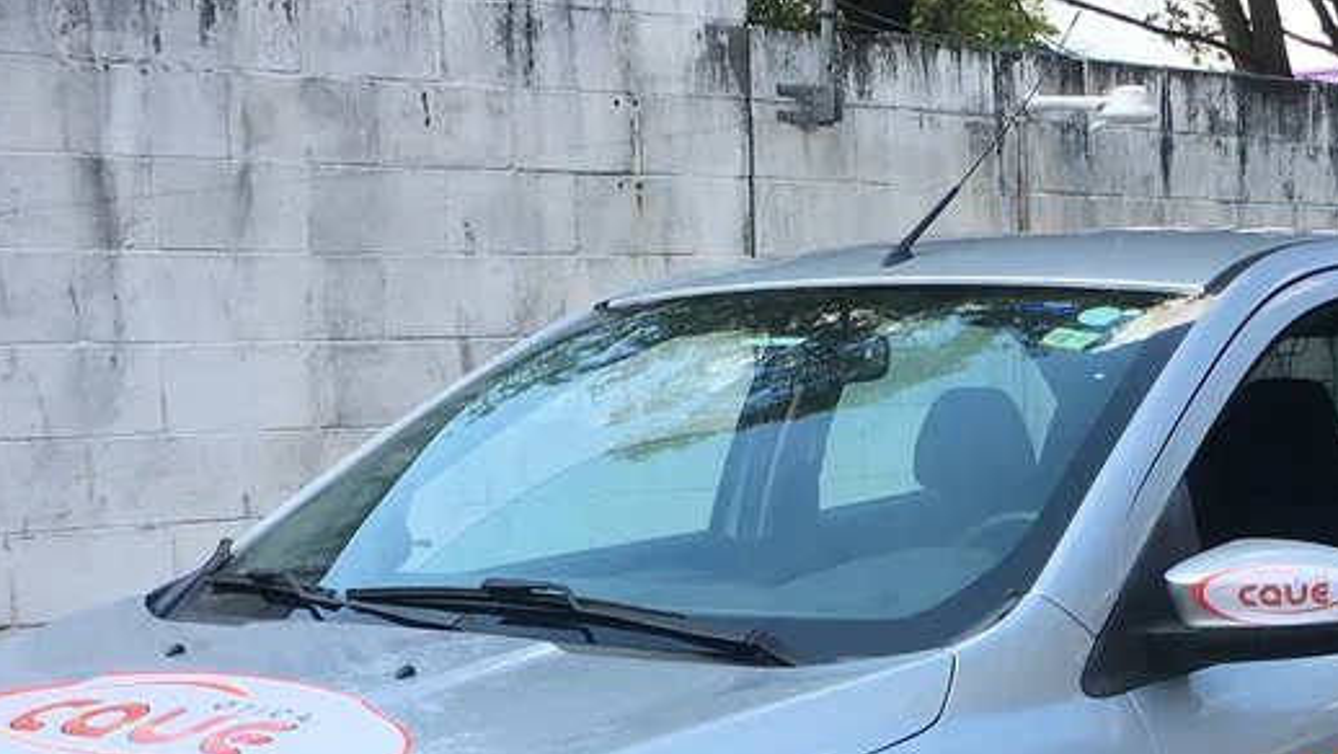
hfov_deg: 27.0
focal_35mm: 78
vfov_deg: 15.2
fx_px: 2769
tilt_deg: -7.8
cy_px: 775
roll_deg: +1.0
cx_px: 878
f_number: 2.2
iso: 25
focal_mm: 4.15
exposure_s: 1/527
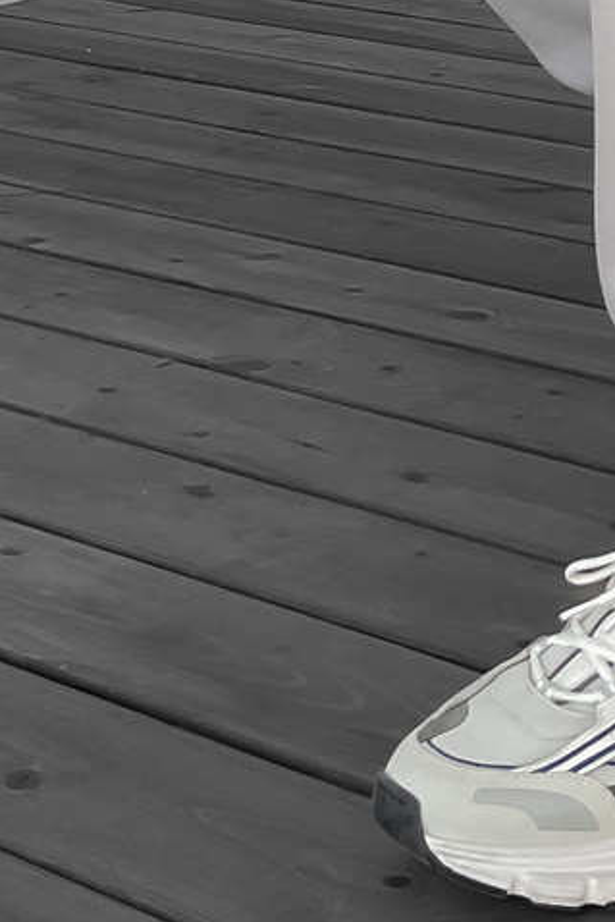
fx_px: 2586
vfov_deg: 18.3
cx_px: 754
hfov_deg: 13.2
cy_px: -386
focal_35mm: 101
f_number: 1.8
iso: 32
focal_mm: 3
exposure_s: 1/120
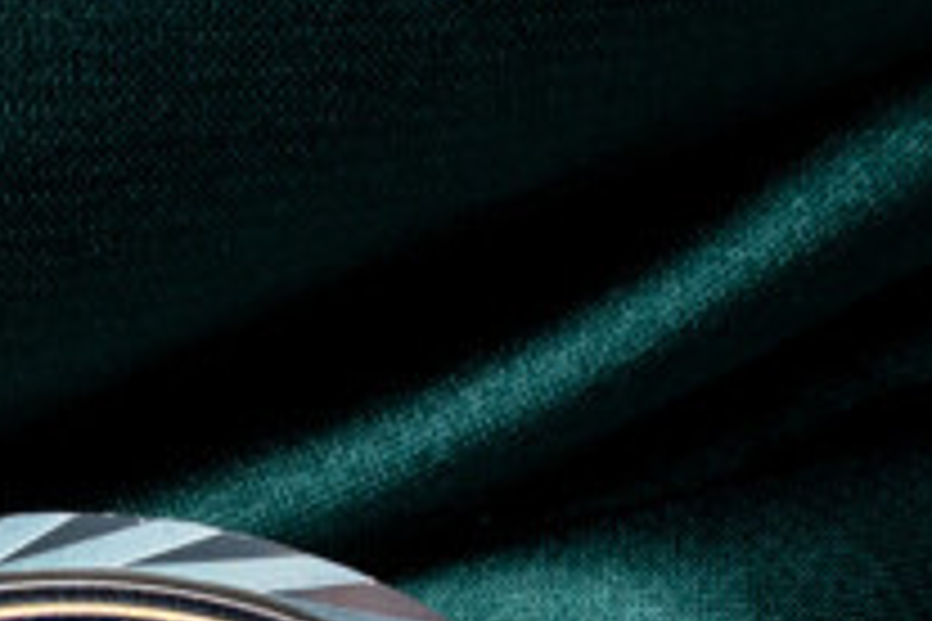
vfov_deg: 3.5
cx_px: 104
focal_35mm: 391
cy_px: 1256
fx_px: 10122
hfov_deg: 5.3
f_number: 19
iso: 400
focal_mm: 90
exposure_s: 1/8
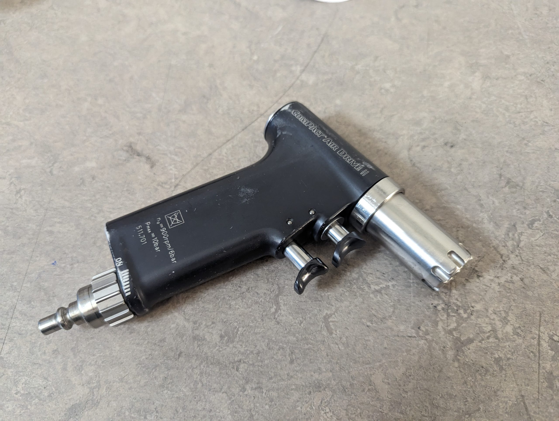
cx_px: 280
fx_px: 388
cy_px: 210
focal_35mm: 24
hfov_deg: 71.5
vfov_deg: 56.9
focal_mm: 6.81
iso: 1166
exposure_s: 1/100
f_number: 1.85
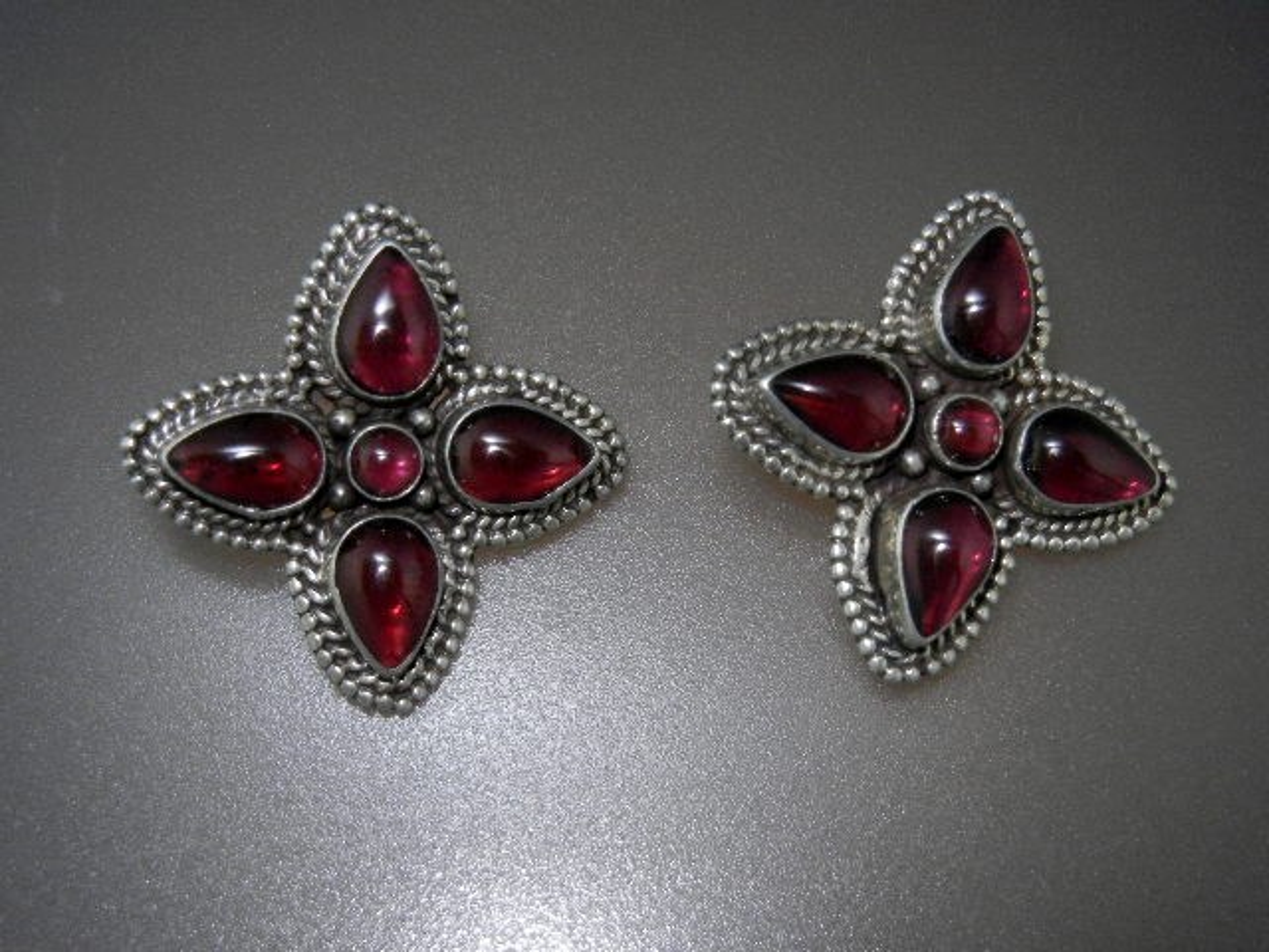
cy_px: 476
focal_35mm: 68
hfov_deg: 28.6
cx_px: 634
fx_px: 2493
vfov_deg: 21.6
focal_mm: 12.2
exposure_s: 1/30
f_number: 8.2
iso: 683
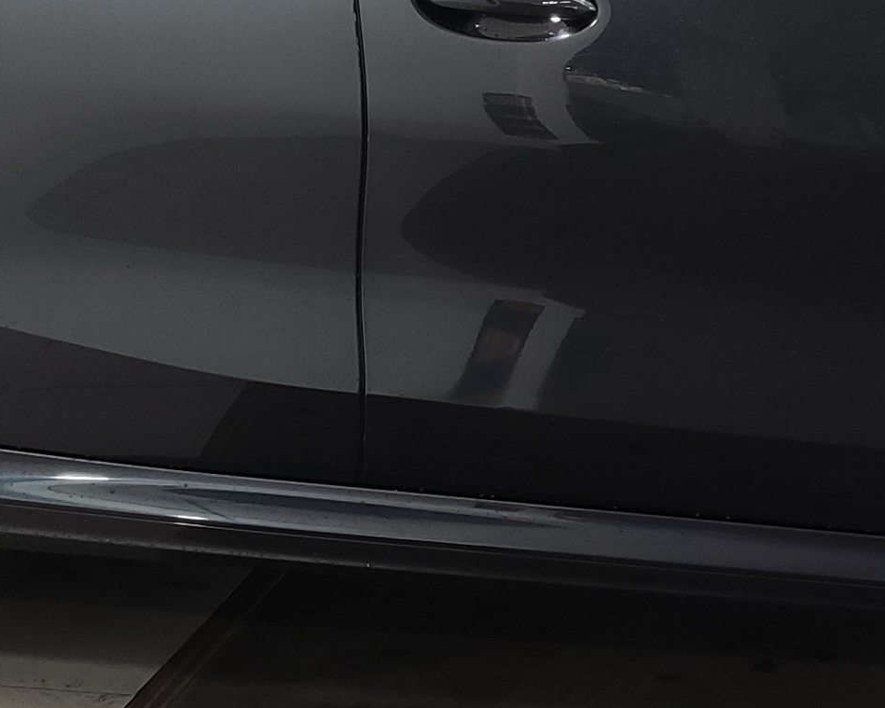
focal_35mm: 107
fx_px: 2802
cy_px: 220
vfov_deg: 14.4
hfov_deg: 17.8
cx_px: 696
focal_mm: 4.74
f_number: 1.79
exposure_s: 1/50
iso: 115
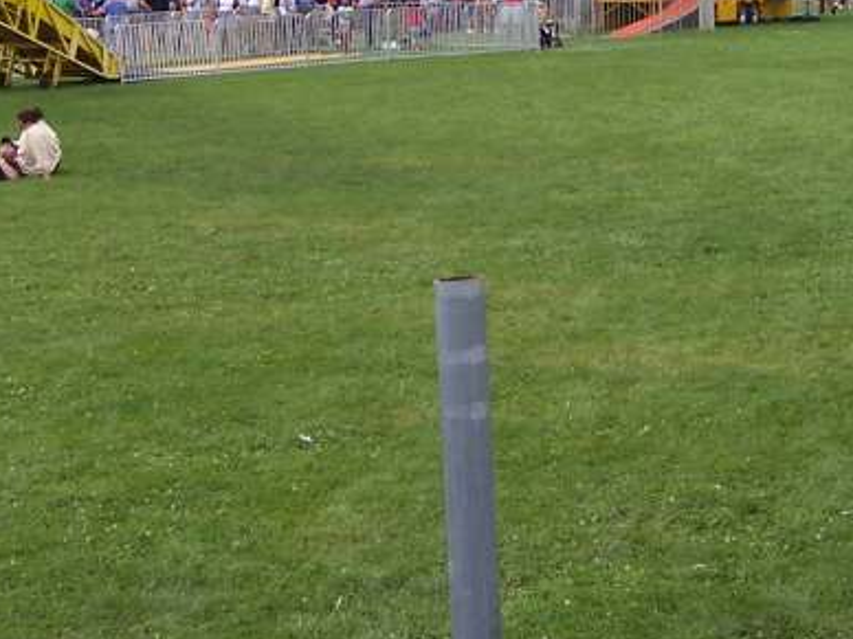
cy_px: -125
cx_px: 363
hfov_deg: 20.6
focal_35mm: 95
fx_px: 2341
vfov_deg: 15.0
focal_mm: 6.2
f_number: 2.8
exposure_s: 1/400
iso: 80
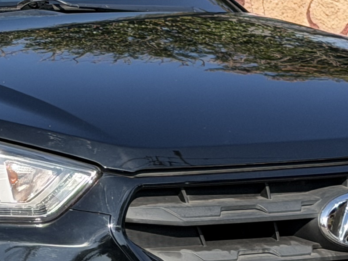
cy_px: 113
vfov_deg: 6.1
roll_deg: +1.6
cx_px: -132
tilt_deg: -4.5
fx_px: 2453
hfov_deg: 8.0
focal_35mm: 244
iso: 80
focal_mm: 6.76
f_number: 1.78
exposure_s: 1/1980
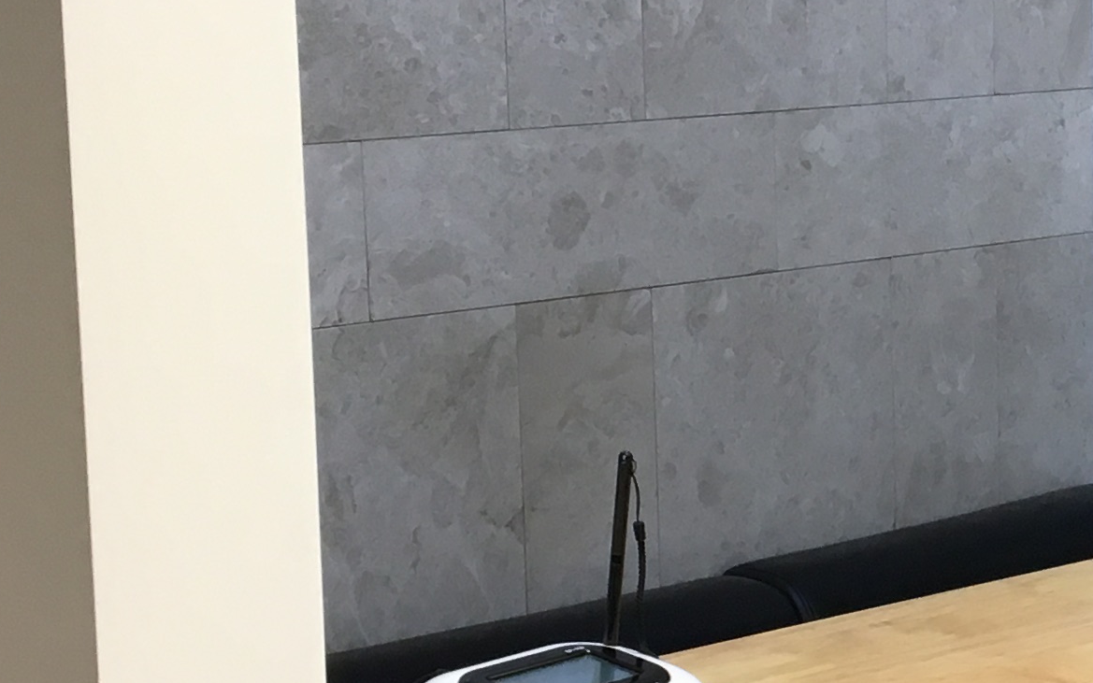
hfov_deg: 18.8
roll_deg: +0.2
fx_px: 3158
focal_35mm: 106
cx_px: 1228
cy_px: 402
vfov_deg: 12.3
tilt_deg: -8.3
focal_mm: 4.15
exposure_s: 1/33
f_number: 2.2
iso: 32
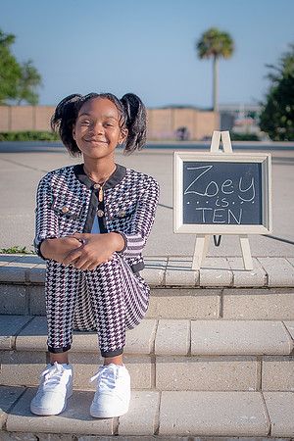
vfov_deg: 26.0
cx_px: 174
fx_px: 955
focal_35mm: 78
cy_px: 220
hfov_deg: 17.5
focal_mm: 35
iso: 100
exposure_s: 1/1250
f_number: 2.2
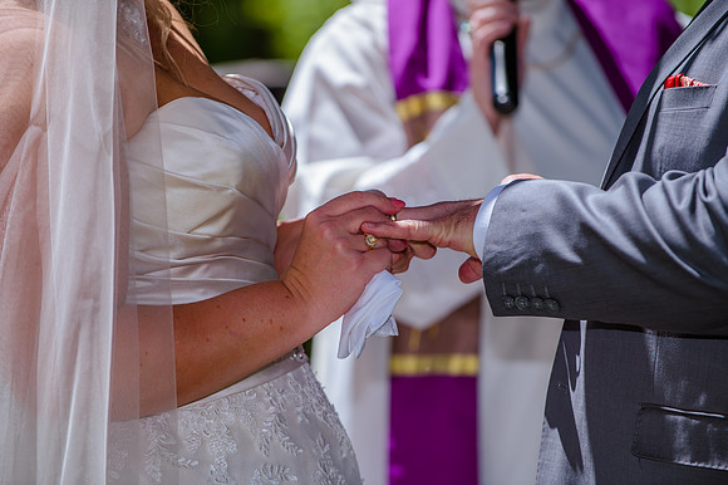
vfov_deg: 6.9
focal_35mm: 200
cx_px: 364
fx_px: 4042
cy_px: 242
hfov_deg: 10.3
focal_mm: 200
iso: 200
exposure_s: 1/1000
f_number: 4
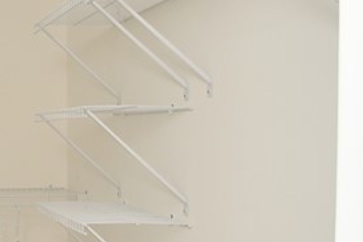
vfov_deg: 22.5
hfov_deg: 27.0
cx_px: -132
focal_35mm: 60
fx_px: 605
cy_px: 162
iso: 560
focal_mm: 10
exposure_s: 1/60
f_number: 4
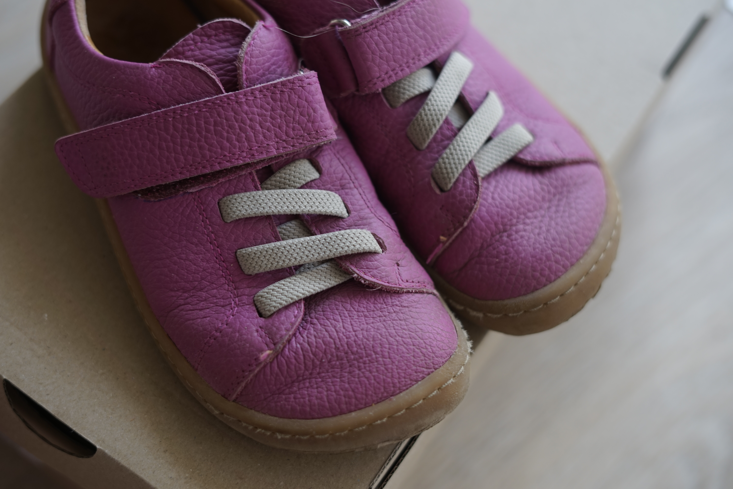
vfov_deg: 27.0
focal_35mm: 50
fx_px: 1018
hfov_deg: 39.6
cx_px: 366
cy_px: 244
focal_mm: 50
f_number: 2.5
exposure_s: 1/60
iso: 160
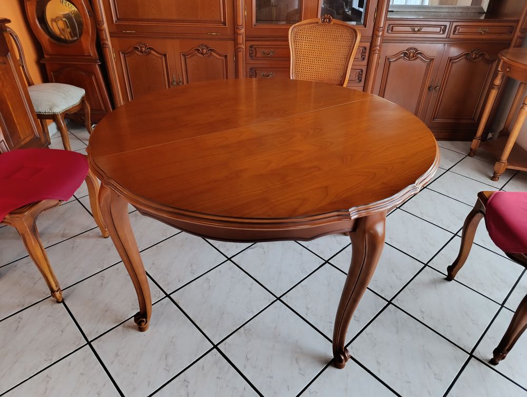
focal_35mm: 23
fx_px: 351
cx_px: 264
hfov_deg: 73.8
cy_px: 198
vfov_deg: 59.0
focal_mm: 6.14
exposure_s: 1/20
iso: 1000
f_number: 1.6
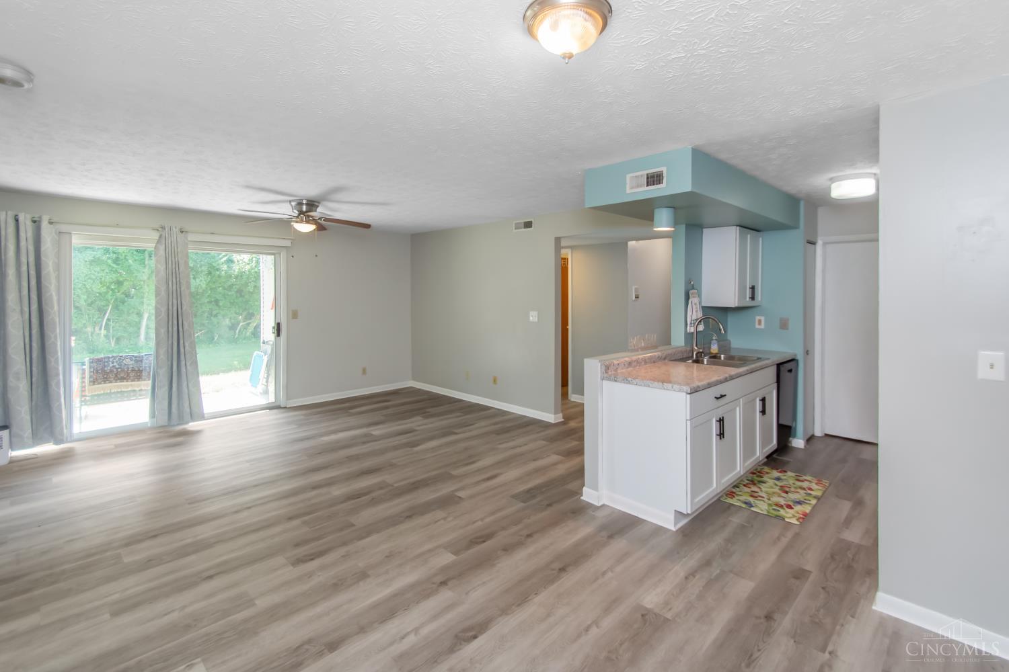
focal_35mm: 15
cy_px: 336
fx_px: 420
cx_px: 504
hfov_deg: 100.4
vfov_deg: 77.3
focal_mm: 10
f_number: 4
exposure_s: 1/60
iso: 280
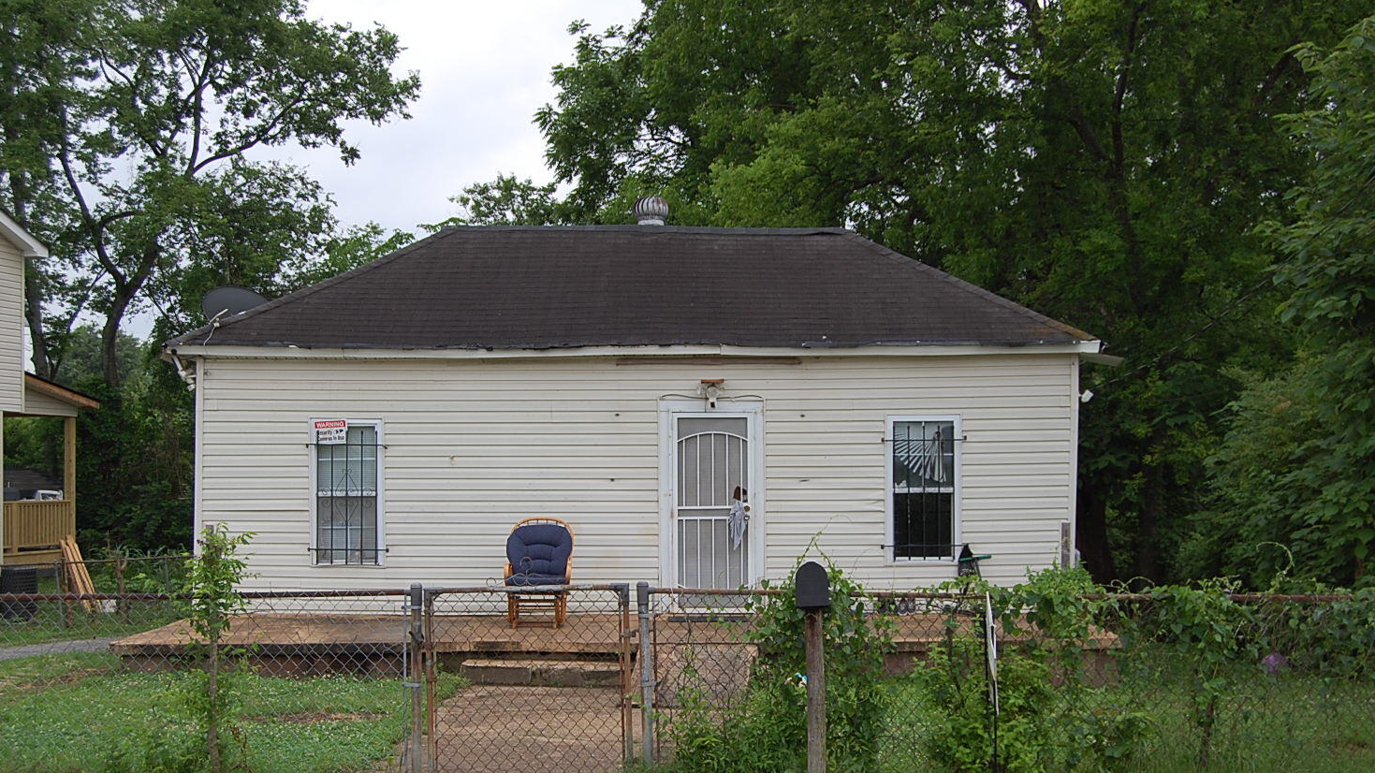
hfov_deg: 45.5
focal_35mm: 45
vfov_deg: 26.5
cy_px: 455
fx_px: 1641
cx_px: 690
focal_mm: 28
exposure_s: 1/160
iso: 200
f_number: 6.3
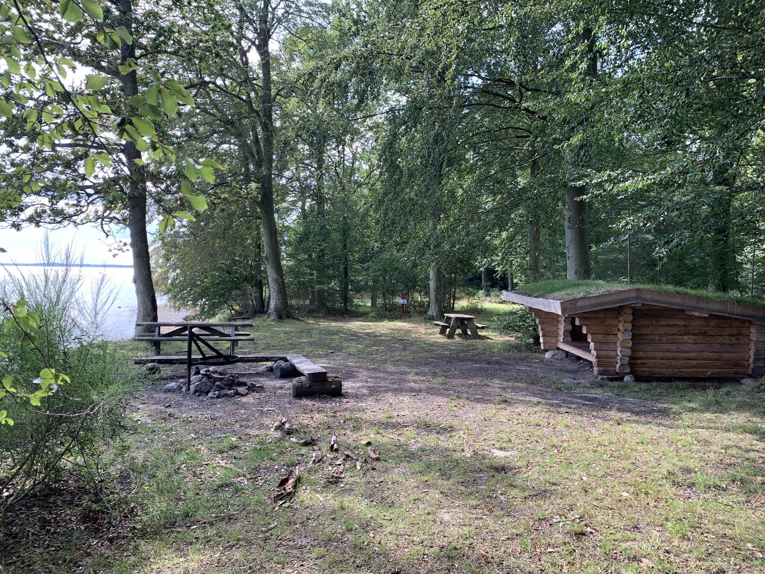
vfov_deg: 53.1
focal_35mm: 26
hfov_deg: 67.3
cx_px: 382
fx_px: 575
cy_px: 287
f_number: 1.8
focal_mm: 4.25
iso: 25
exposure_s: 1/188
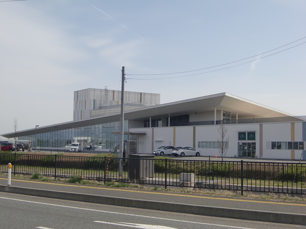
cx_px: 153
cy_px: 114
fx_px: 486
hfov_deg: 34.9
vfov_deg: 26.6
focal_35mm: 55
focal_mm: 9.8
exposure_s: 1/160
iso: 64
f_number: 9.7
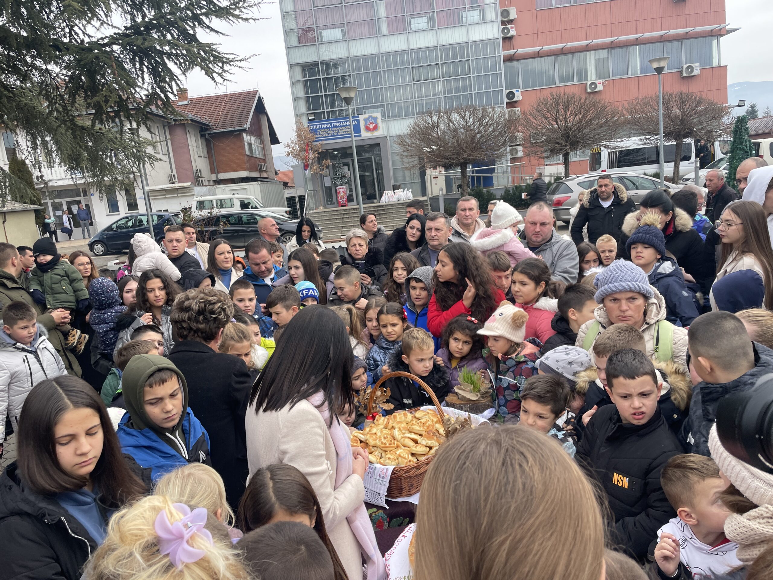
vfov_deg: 53.1
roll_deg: +5.9
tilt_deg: -10.3
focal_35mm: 26
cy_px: 290
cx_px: 386
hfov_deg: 67.3
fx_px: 581
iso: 32
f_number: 1.6
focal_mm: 4.2
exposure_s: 1/530
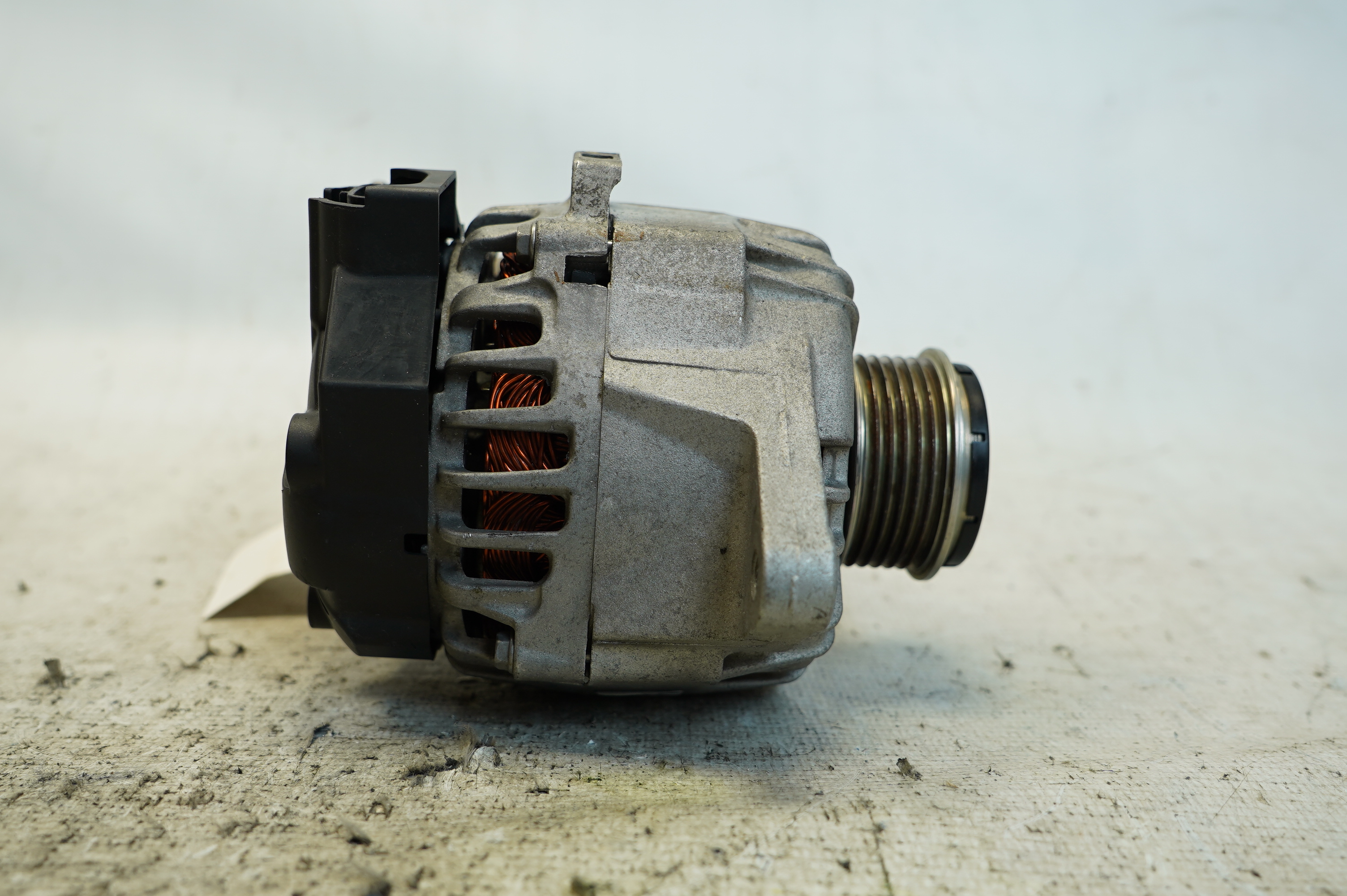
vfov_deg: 38.8
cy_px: 448
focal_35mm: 34
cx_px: 674
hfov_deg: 55.8
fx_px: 1271
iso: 200
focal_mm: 23
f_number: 4
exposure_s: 1/60
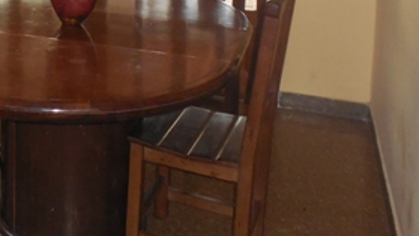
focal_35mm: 65
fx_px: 722
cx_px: -33
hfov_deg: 29.4
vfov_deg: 16.9
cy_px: -113
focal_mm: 4.6
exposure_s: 1/25
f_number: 3.5
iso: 400
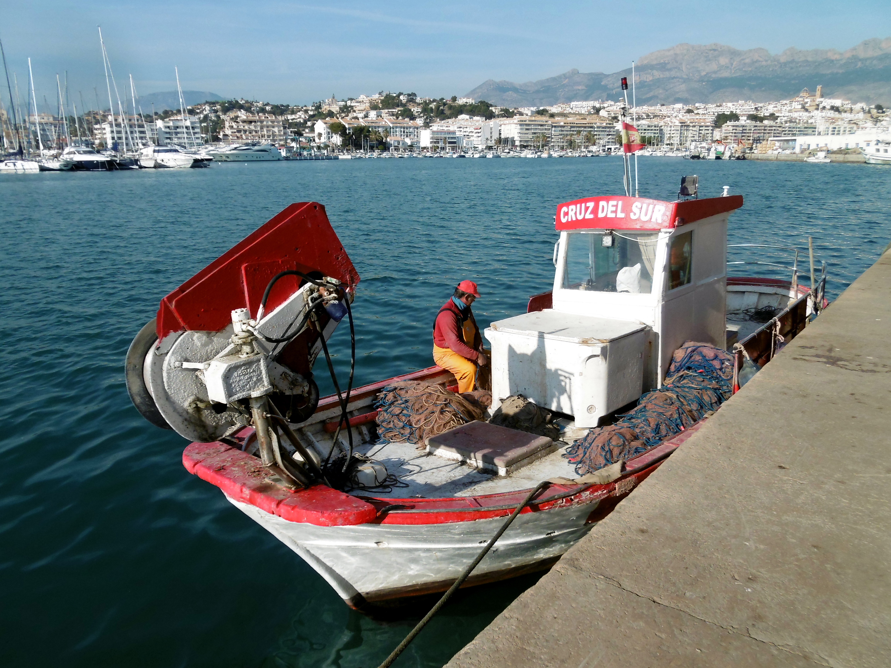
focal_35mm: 24
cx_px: 446
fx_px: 618
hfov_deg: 71.6
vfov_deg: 56.8
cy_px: 334
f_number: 7.8
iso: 100
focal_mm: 4.3
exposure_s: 1/250
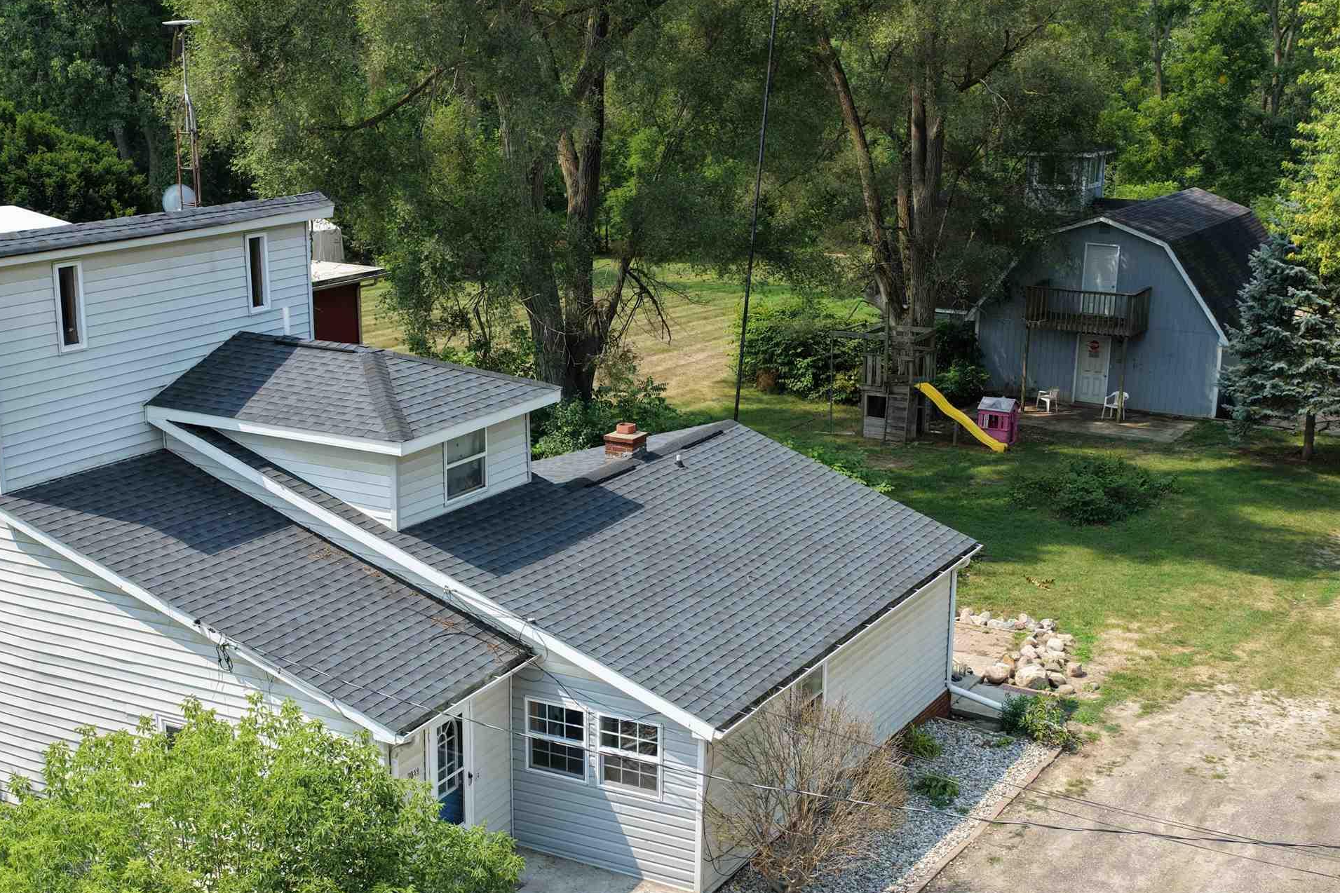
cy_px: 566
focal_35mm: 45
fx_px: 1675
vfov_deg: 29.7
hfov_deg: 43.6
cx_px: 611
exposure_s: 1/500
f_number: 2.8
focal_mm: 14.45
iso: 100
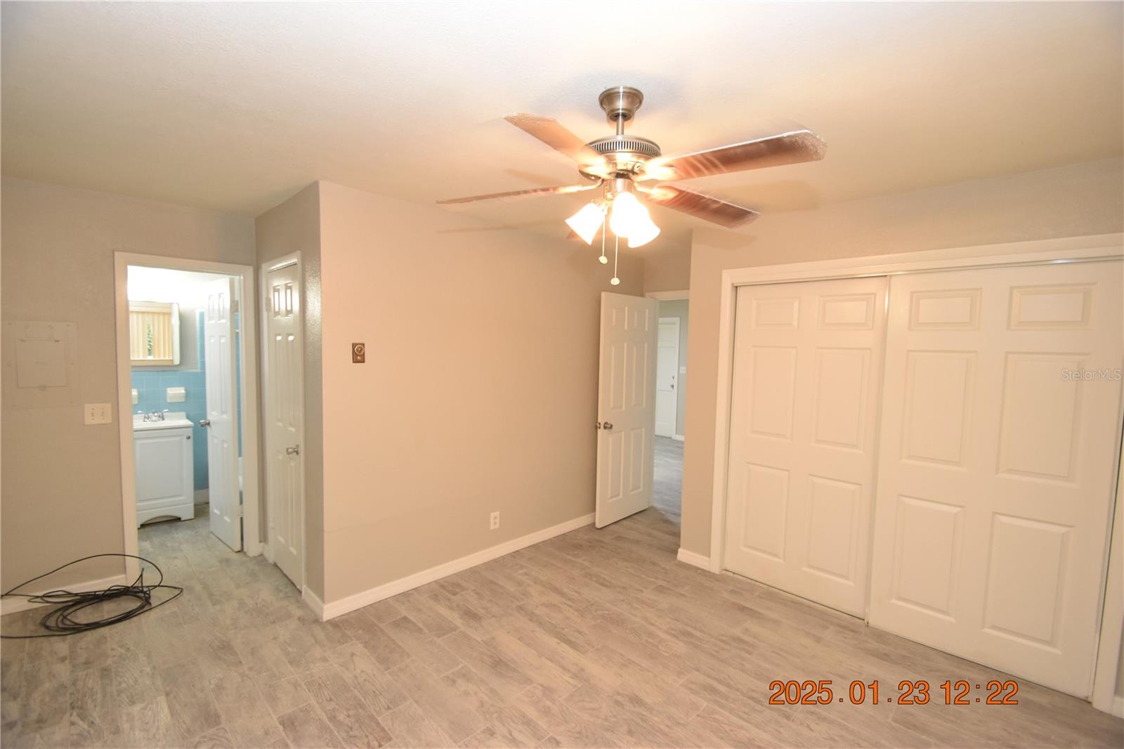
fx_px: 468
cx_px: 562
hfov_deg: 100.4
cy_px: 374
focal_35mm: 15
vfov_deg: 77.3
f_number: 3.5
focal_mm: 10
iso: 1250
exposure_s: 1/60
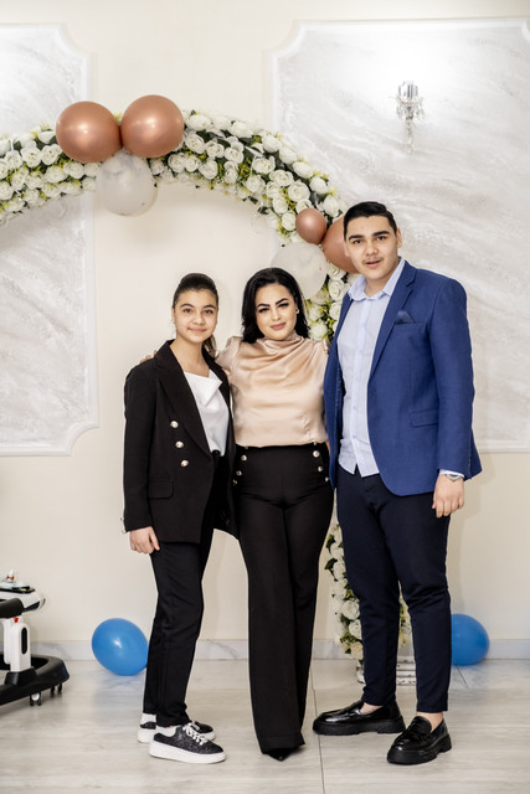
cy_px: 397
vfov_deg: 29.6
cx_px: 265
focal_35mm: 68
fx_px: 1501
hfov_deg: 20.0
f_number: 2.8
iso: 1600
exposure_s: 1/160
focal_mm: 45.5
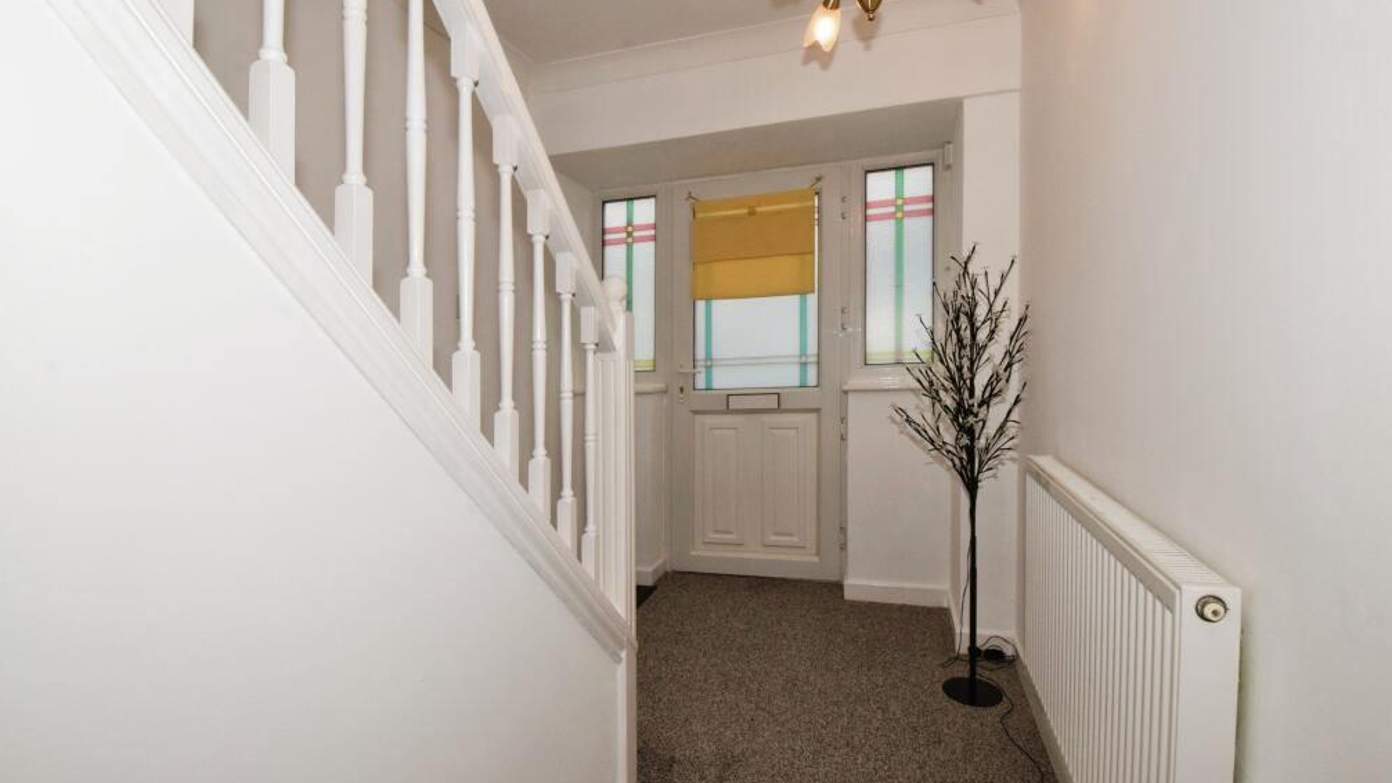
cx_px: 700
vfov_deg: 67.0
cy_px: 369
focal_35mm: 16
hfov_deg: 99.4
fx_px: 591
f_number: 14
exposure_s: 1/60
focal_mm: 10
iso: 1000
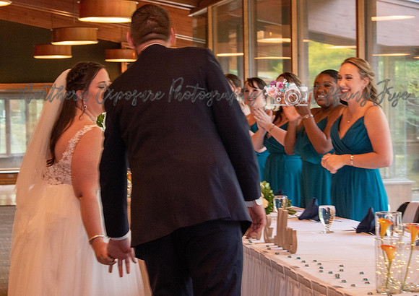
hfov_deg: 19.5
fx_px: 1219
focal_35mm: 103
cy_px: 145
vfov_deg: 13.9
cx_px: 153
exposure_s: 1/60
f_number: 5.6
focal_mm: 55
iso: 1600
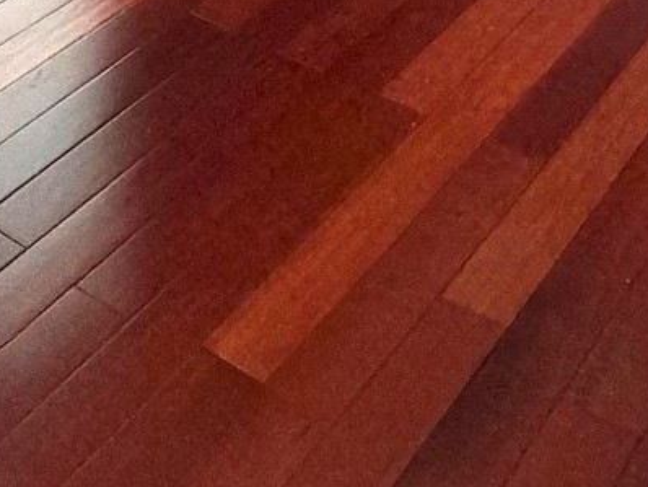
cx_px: 448
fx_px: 1349
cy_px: -738
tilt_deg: -1.3
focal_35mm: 72
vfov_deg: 13.6
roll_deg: +1.3
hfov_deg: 26.8
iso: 500
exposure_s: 1/60
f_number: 2.2
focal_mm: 2.22
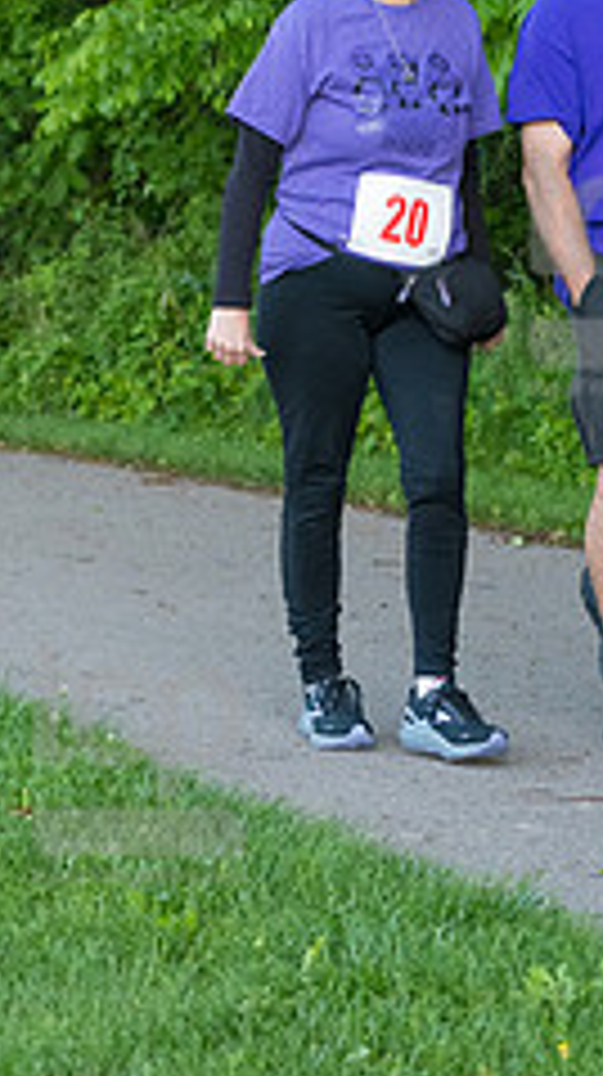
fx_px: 4217
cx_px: 634
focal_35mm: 148
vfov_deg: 14.5
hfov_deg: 8.1
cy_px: 275
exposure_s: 1/1600
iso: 4000
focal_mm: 75
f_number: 5.6
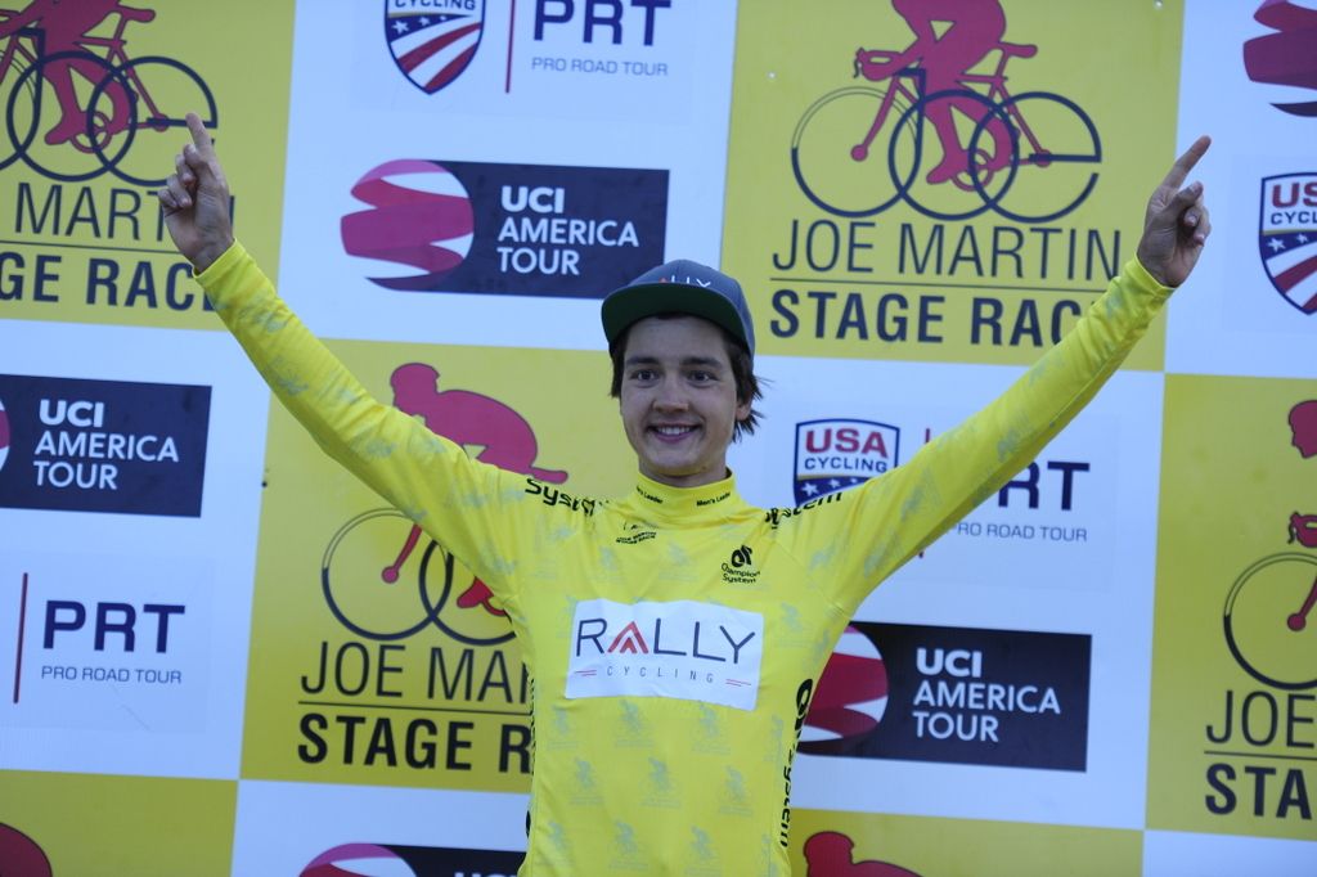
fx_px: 4937
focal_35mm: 135
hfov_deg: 15.2
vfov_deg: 10.2
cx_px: 658
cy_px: 438
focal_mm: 135
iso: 640
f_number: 2.8
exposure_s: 1/125
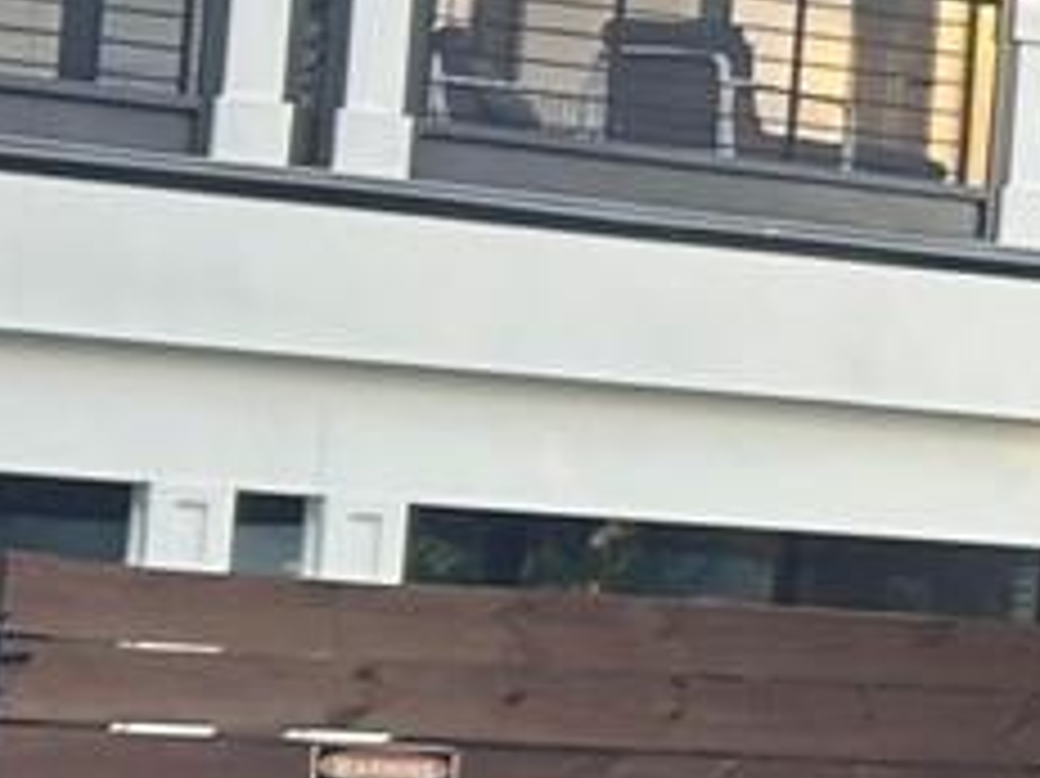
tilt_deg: +4.7
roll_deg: -3.1
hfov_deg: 9.4
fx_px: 5405
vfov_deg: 8.2
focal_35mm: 180
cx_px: 2796
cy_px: 504
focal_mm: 5.7
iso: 40
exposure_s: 1/179
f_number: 1.5
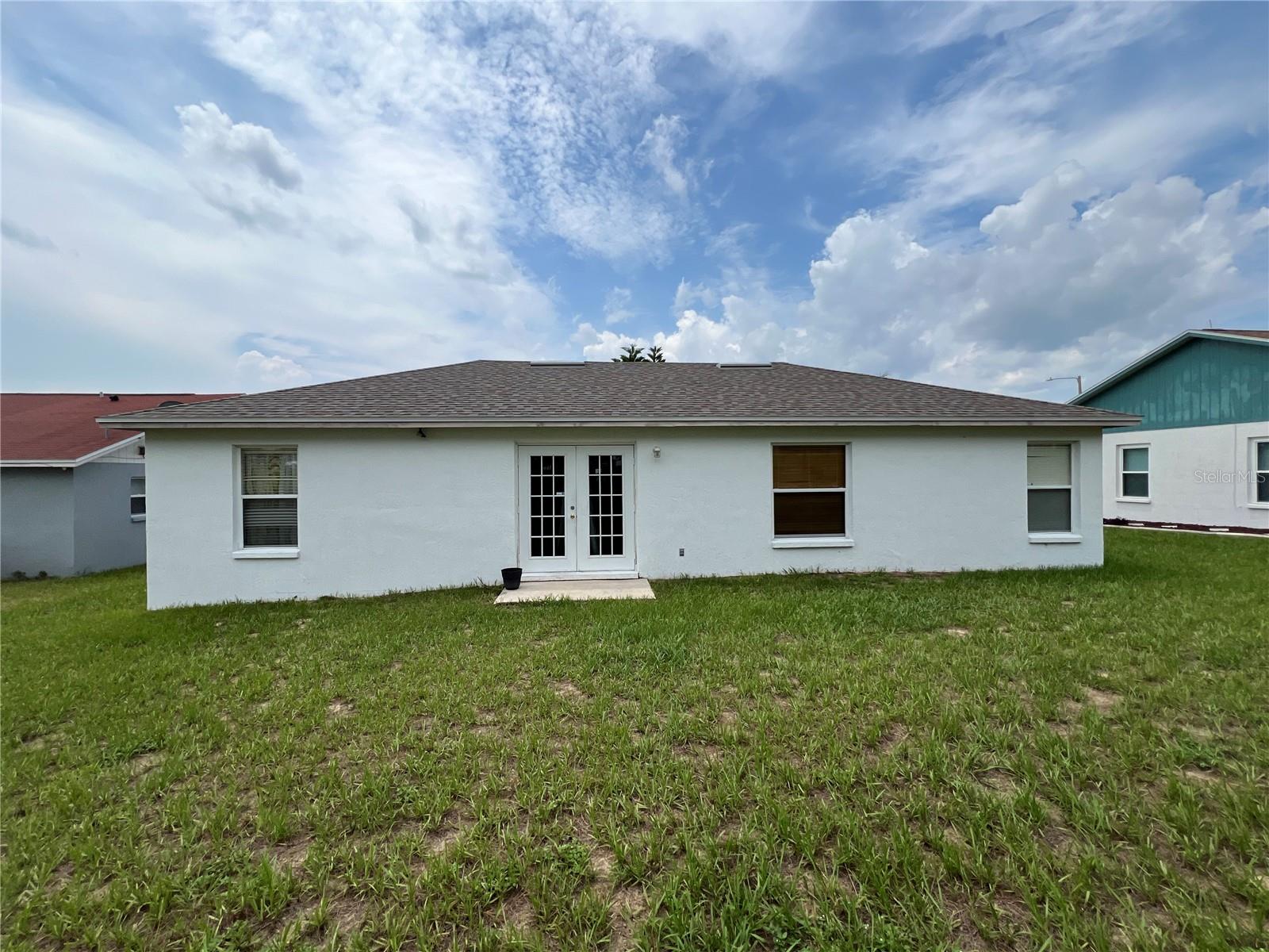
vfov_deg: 89.9
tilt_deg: +0.5
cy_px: 476
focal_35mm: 13
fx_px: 477
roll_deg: +1.2
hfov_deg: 106.2
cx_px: 634
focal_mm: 1.57
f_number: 1.8
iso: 32
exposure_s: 1/1946
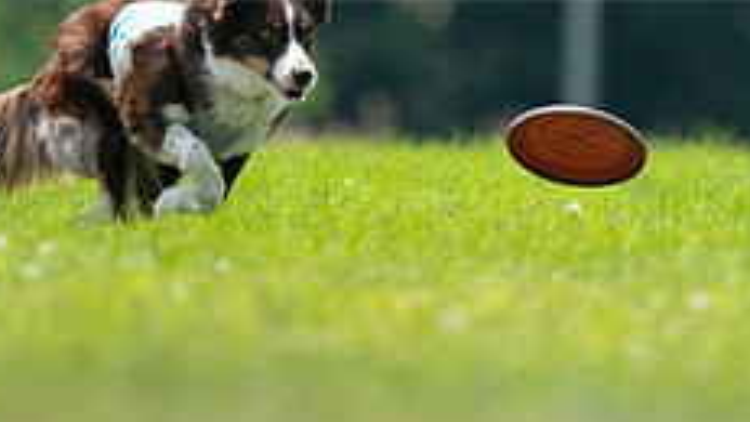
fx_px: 31425
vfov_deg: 0.8
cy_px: -50
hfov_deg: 1.4
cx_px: 377
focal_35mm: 1580
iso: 2000
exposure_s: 1/4000
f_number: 6.3
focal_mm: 600
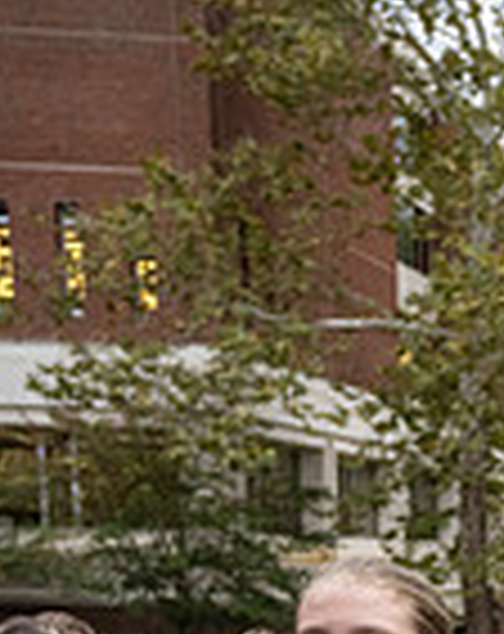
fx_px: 1742
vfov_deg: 19.5
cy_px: 753
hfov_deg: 12.7
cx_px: 1206
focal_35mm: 93
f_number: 4
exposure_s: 1/500
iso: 1250
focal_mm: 24
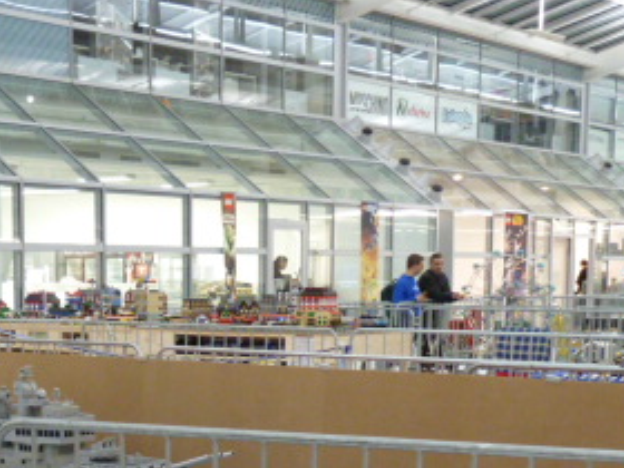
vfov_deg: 17.8
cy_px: 510
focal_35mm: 80
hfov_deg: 24.1
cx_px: 154
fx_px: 1442
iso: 400
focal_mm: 5.7
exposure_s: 1/10
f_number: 3.5
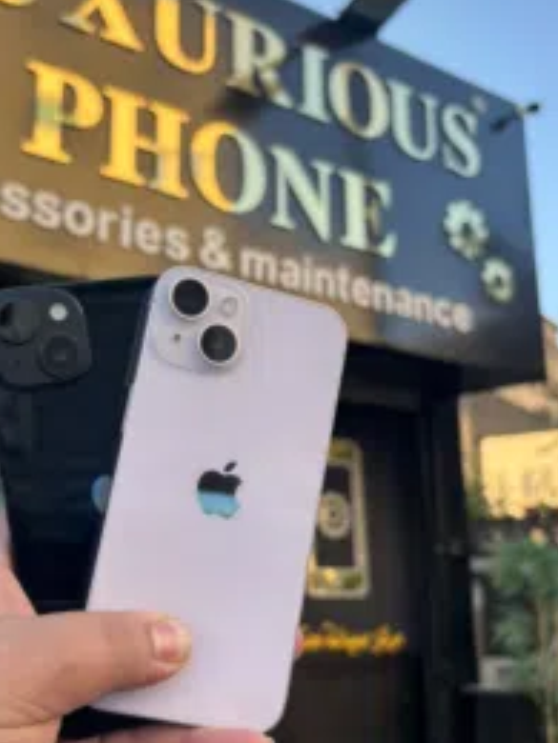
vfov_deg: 46.7
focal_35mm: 40
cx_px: 152
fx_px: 860
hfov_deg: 35.3
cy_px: 406
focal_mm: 5.96
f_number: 1.6
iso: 40
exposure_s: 1/206
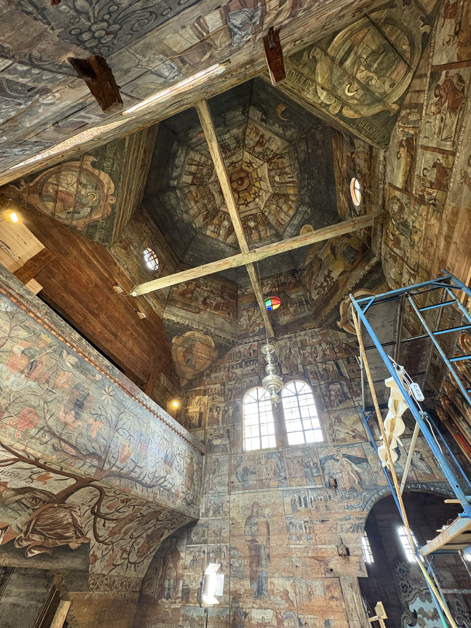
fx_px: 254
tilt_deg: +49.0
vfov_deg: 102.1
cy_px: 314
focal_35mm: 14
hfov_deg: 85.7
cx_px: 236
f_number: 2.2
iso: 400
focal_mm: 2.22
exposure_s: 1/50
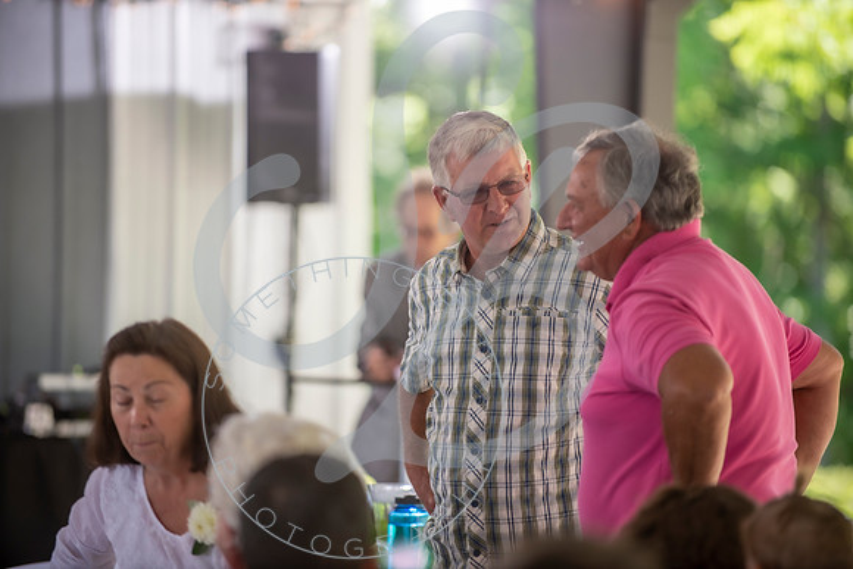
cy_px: 284
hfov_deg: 10.3
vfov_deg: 6.9
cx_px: 426
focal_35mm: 200
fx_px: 4740
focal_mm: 200
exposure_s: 1/200
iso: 200
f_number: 2.8
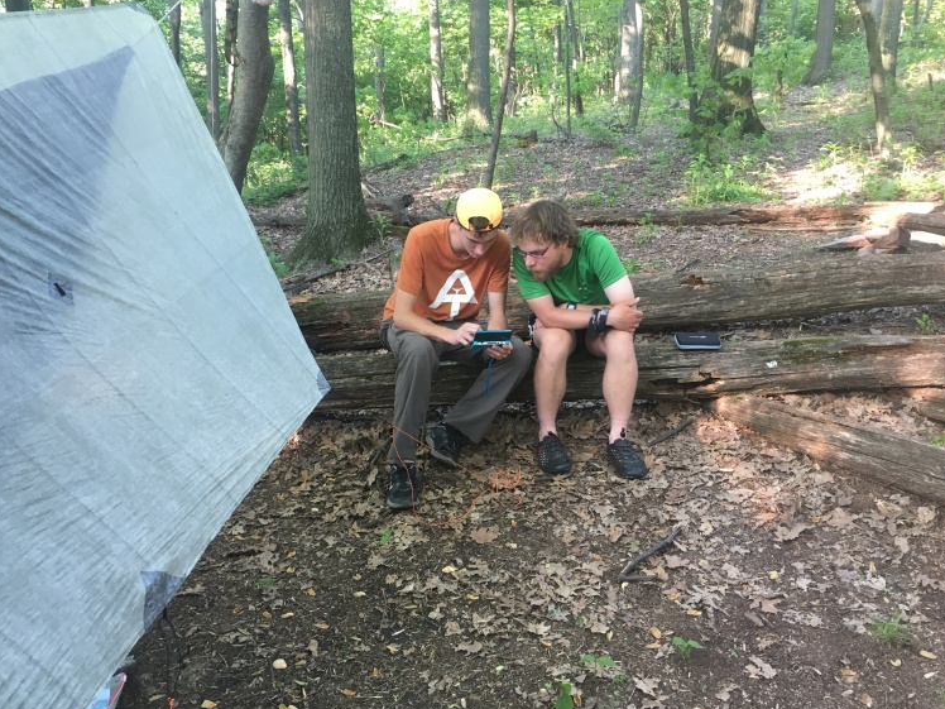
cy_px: 355
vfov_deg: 45.4
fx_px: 846
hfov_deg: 58.3
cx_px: 457
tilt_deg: -15.1
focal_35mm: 31
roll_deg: -0.3
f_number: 2.2
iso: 64
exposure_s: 1/30
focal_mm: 4.15
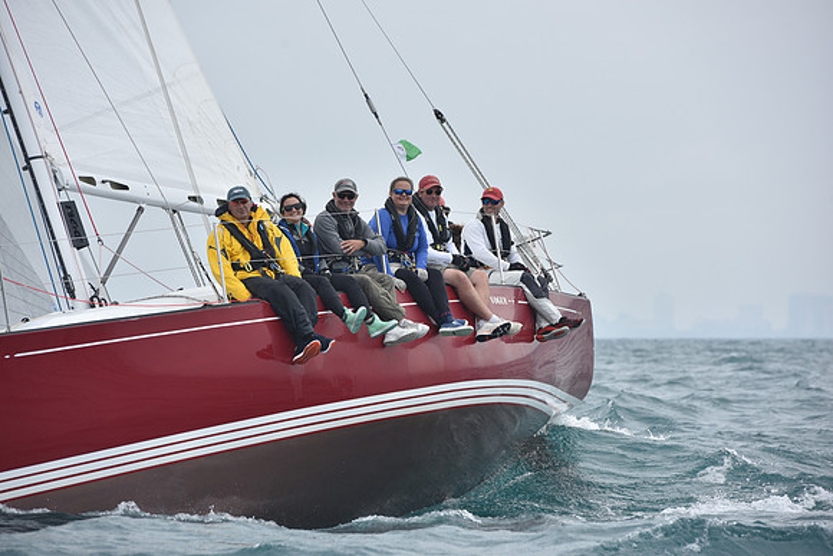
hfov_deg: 10.3
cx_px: 416
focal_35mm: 200
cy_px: 278
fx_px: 4629
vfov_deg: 6.9
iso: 250
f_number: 7.1
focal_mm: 200
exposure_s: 1/800
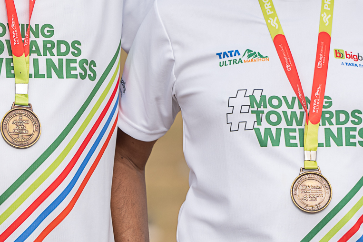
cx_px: 44
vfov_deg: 2.6
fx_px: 5412
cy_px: 9
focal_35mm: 537
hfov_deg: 3.8
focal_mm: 200
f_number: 4
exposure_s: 1/1000
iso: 100
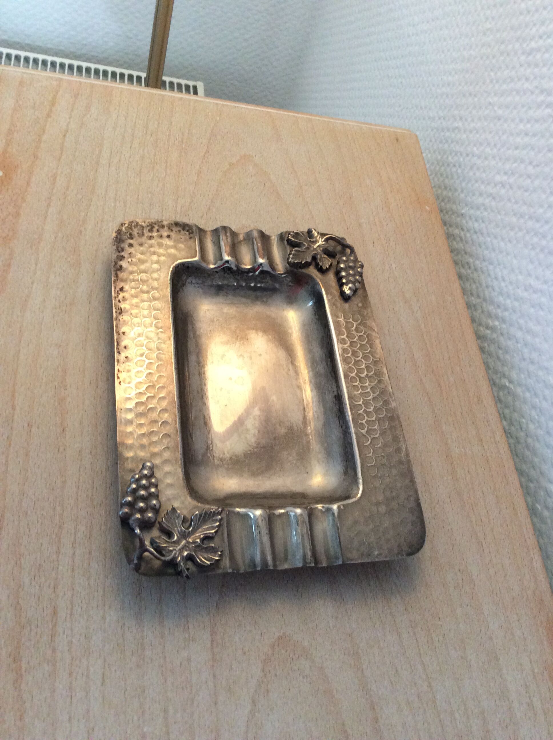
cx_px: 276
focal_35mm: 32
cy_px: 370
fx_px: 683
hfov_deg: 44.1
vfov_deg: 56.9
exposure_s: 1/25
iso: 160
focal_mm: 3.3
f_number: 2.4
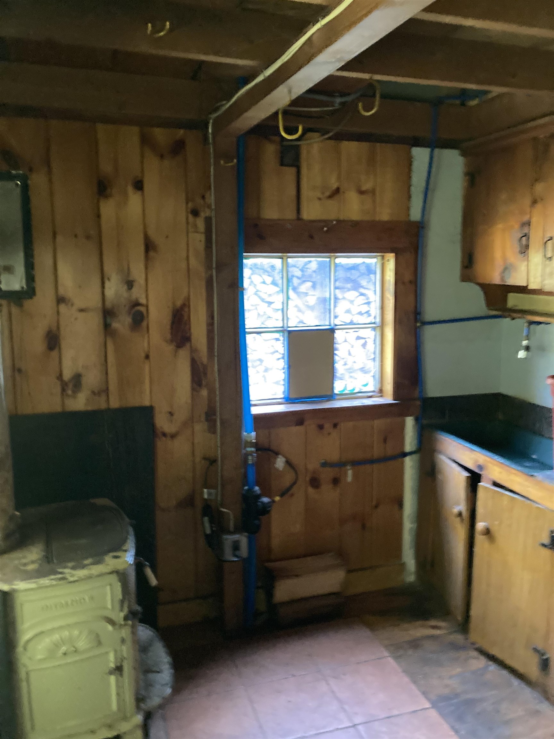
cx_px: 277
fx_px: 597
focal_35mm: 28
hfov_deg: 49.7
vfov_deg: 63.4
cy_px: 370
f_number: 1.8
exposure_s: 1/30
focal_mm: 3.99
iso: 640
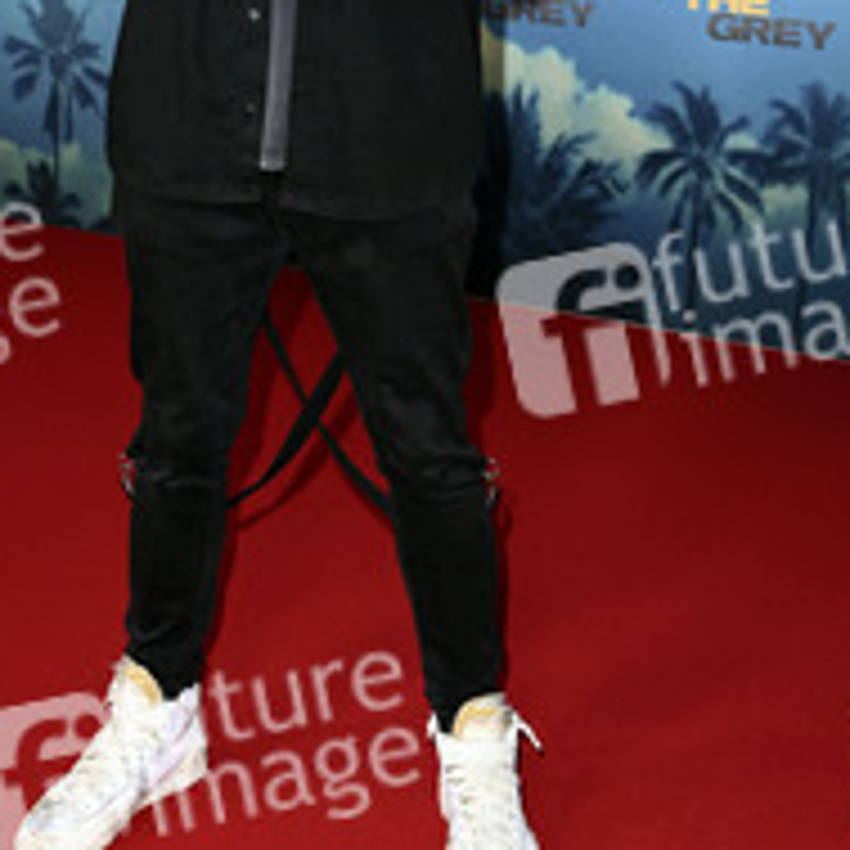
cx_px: 319
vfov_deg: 23.4
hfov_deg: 23.9
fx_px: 2000
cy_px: 85
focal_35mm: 72
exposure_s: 1/250
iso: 1250
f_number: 5.6
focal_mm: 40
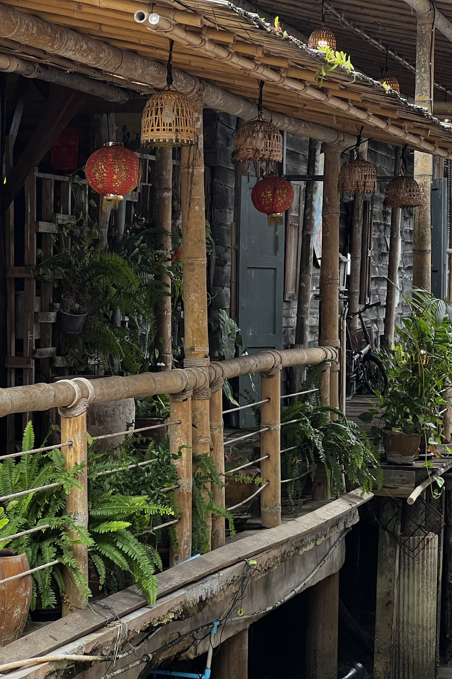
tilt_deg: -0.9
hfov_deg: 12.8
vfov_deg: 19.1
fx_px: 2016
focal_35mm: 107
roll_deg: -0.4
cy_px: 340
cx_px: 265
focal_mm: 9
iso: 80
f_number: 2.8
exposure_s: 1/99
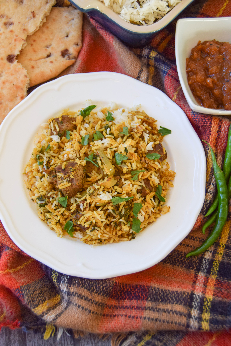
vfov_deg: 43.6
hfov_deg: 29.9
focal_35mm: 45
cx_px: 116
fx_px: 433
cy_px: 173
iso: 400
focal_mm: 30
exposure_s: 1/100
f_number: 5
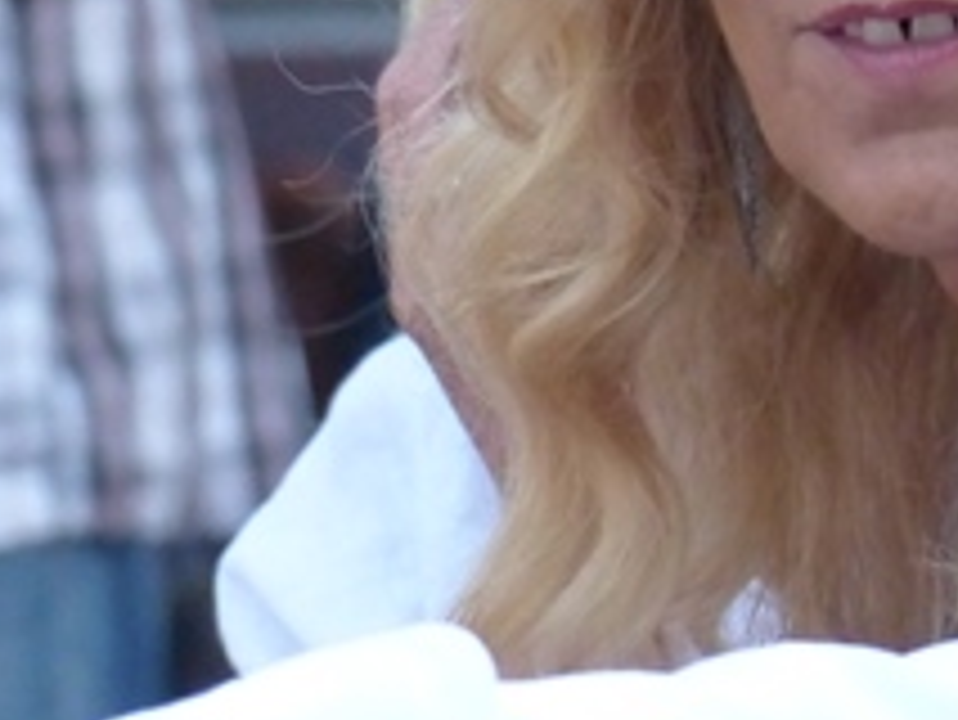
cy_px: 106
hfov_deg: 2.9
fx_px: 19217
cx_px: 1196
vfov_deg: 2.1
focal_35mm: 694
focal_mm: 37.9
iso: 640
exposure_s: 1/160
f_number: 2.8
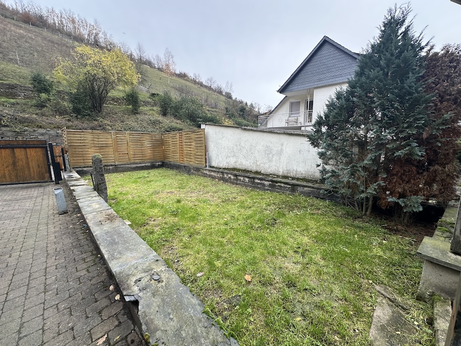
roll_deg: +0.8
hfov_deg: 102.1
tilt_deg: -8.3
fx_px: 186
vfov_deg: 85.7
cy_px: 173
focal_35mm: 14
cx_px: 230
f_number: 2.2
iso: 40
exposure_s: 1/183
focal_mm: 2.22
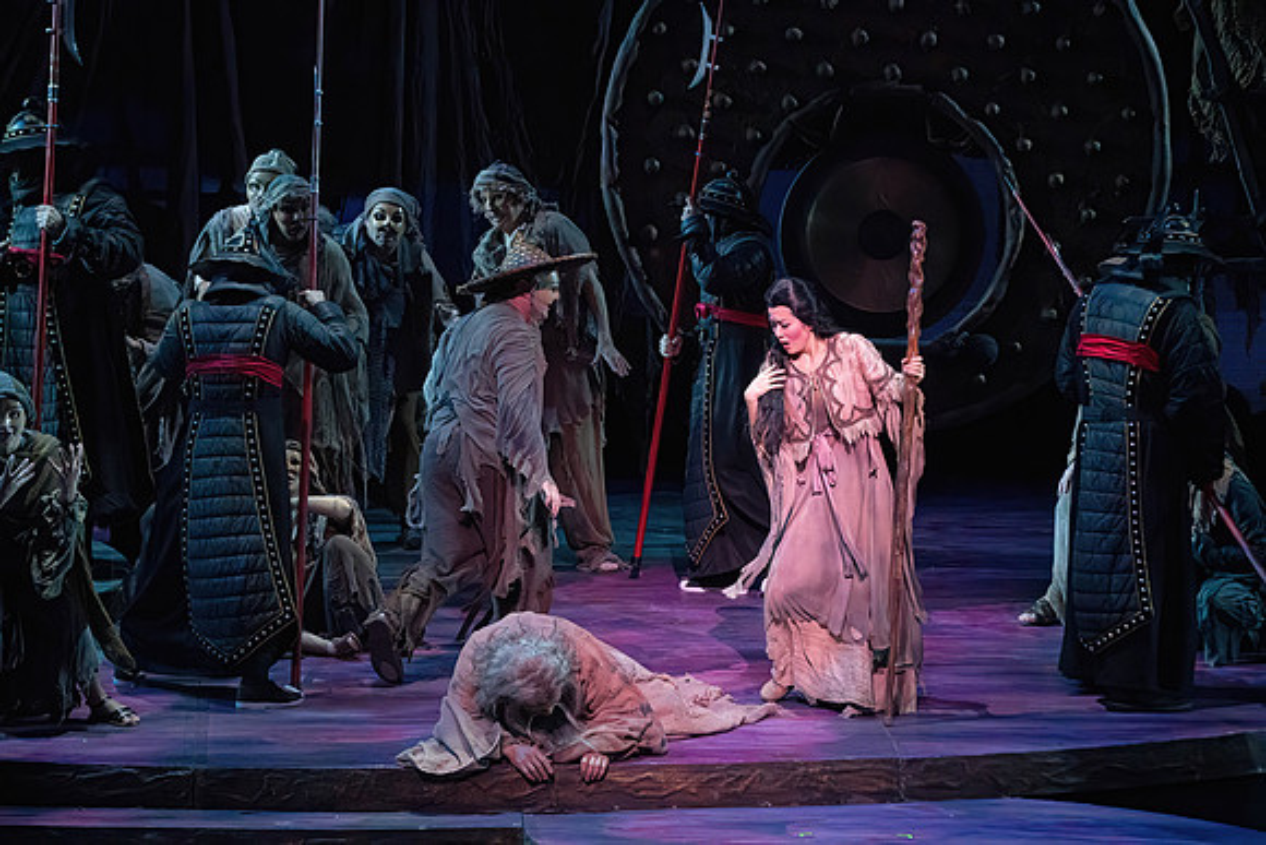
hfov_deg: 10.3
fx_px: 7035
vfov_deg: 6.9
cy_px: 422
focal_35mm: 200
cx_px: 633
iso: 20000
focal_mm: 200
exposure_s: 1/320
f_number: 8
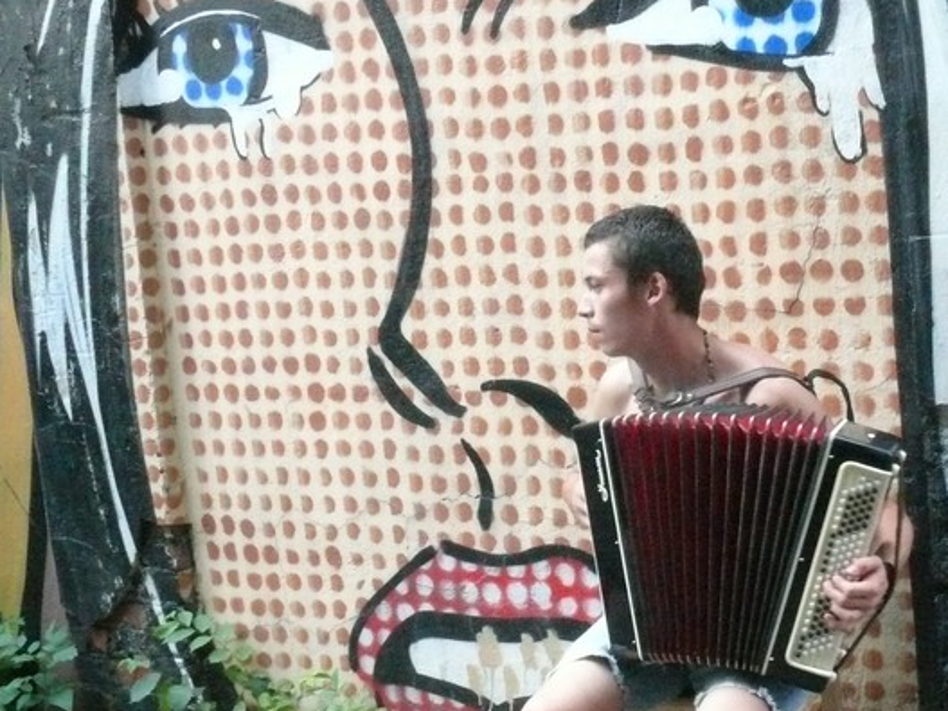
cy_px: 545
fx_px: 1862
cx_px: 775
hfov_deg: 27.9
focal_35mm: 68
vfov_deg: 21.4
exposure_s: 1/40
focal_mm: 7.4
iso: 800
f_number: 9
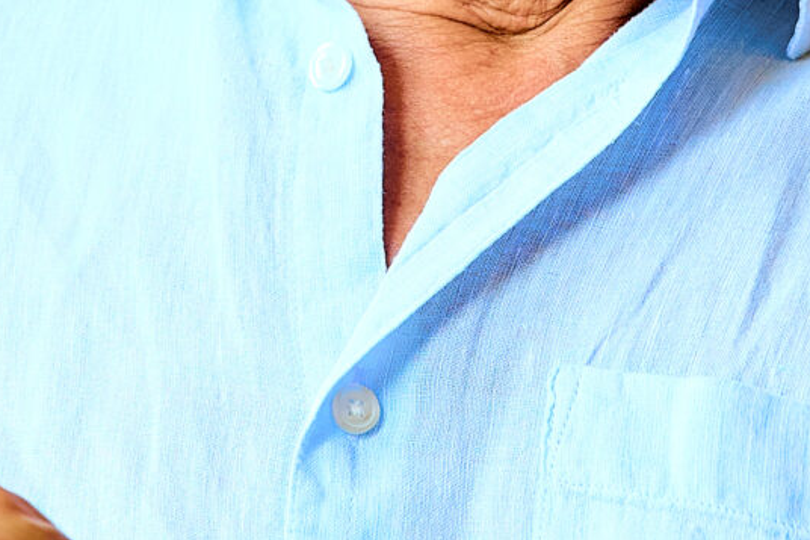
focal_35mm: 955
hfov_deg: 2.2
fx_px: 21480
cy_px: -197
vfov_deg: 1.4
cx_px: 414
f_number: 6.3
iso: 640
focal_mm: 200
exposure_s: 1/100
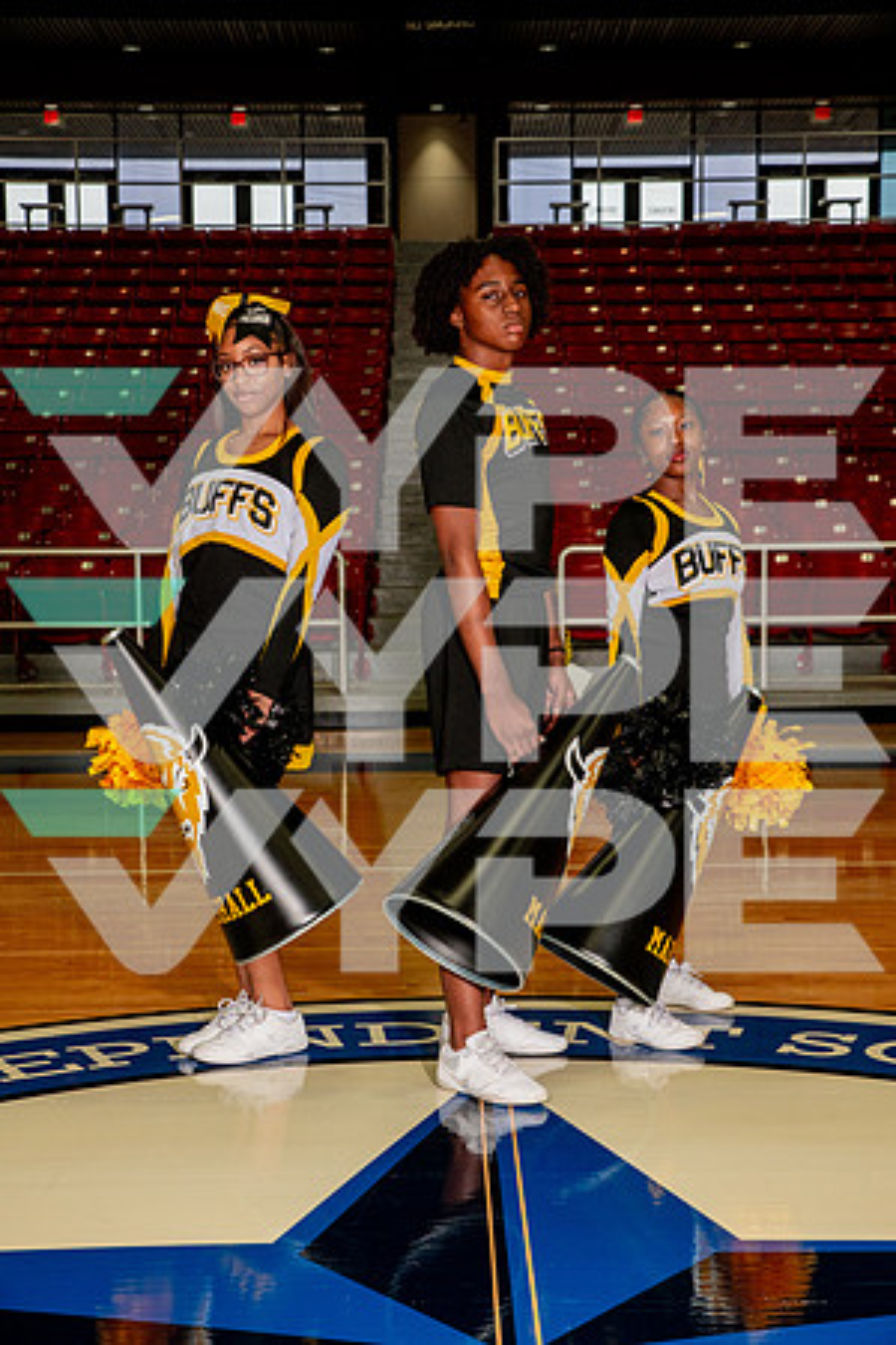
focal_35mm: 62
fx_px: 2314
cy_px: 672
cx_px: 448
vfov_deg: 32.4
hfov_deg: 21.9
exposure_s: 1/320
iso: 800
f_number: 7.1
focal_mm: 62
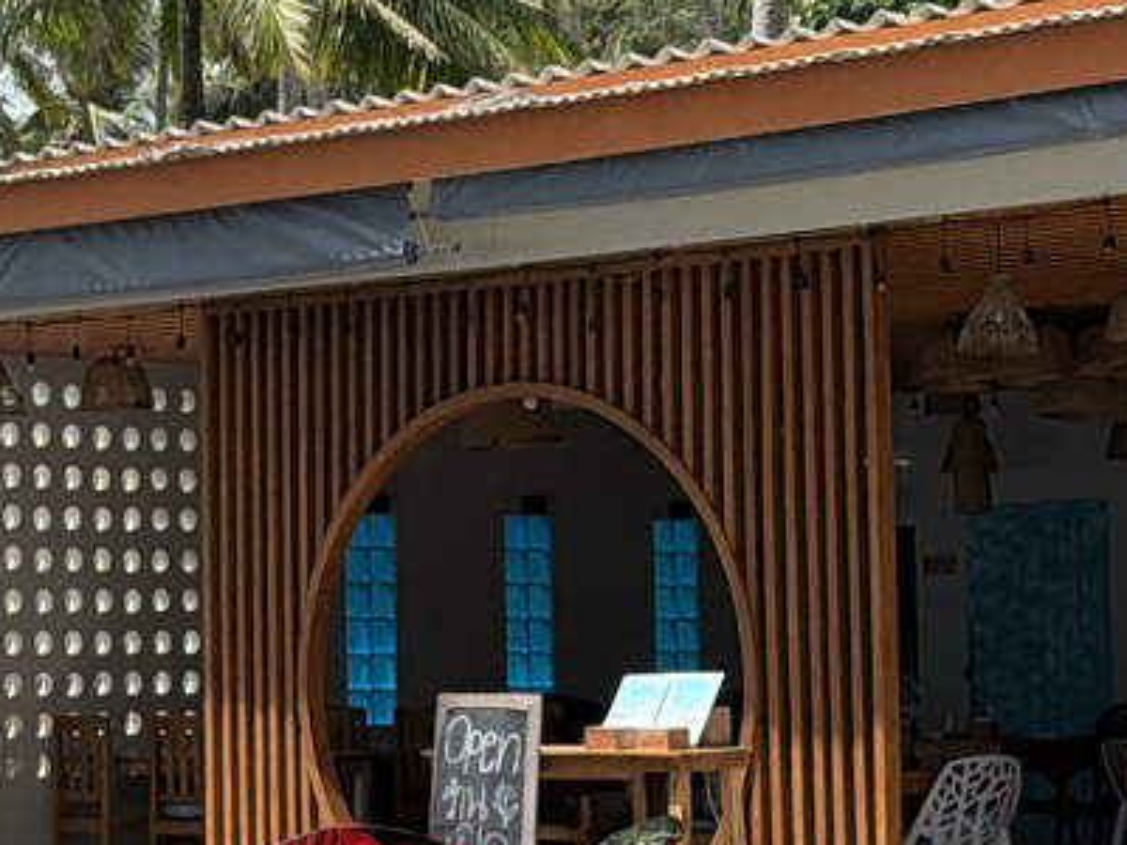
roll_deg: +0.7
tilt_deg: +1.4
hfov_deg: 16.3
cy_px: 603
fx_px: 3907
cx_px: 239
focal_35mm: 120
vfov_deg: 12.3
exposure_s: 1/3021
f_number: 1.78
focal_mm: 6.76
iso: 100
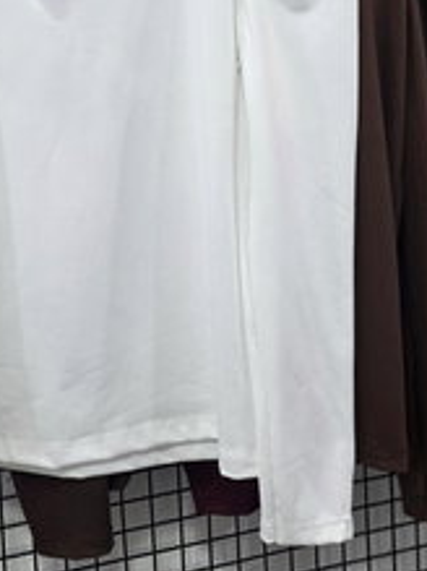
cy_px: 106
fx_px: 922
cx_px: 211
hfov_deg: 26.1
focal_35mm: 56
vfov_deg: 33.3
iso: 200
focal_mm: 6.3
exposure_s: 1/101
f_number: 1.7
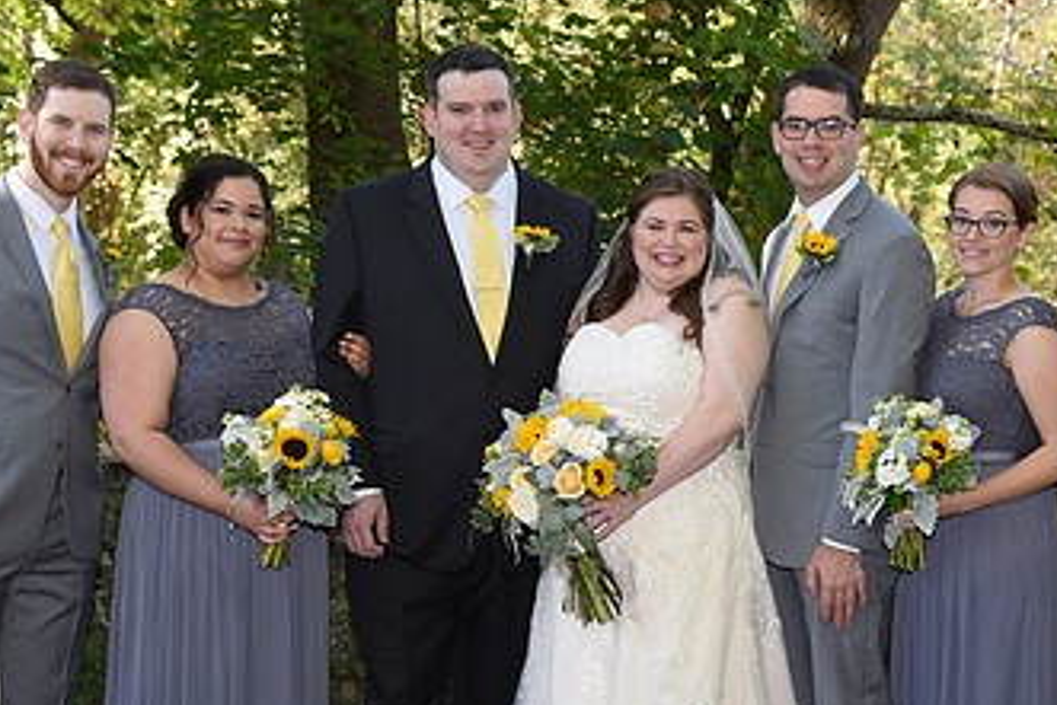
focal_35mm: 84
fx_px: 2467
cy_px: 474
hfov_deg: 24.2
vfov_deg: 16.2
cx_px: 588
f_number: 5.6
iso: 640
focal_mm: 48
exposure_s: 1/200
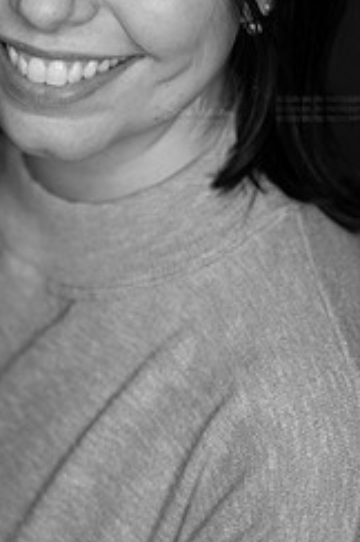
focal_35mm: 157
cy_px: 76
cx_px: 78
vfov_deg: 13.0
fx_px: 2362
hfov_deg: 8.7
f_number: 3.5
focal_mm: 85
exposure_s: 1/640
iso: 2000
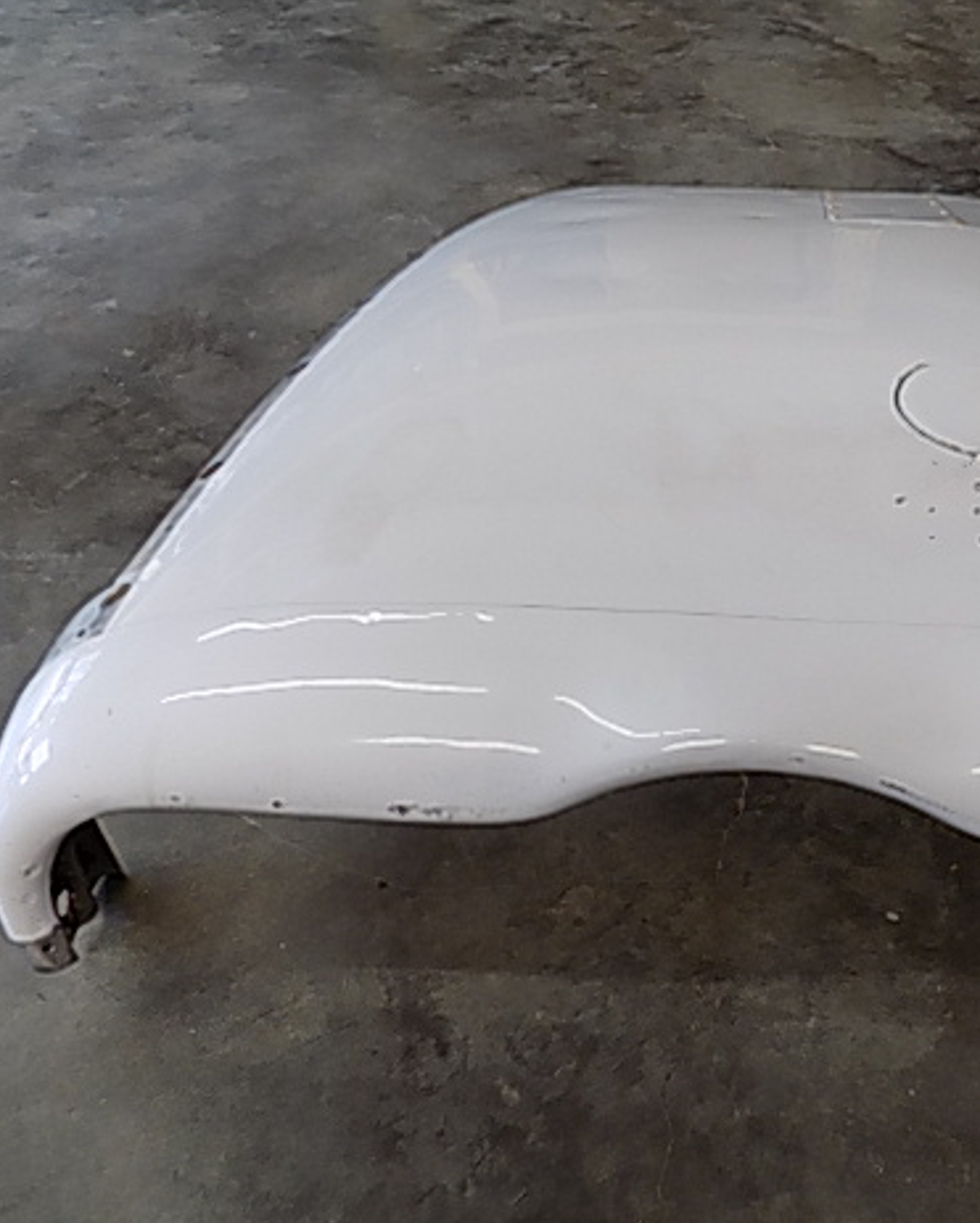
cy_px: 621
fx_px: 1123
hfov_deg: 45.4
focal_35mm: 31
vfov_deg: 57.1
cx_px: 742
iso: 125
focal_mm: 4
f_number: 3.1
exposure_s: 1/30
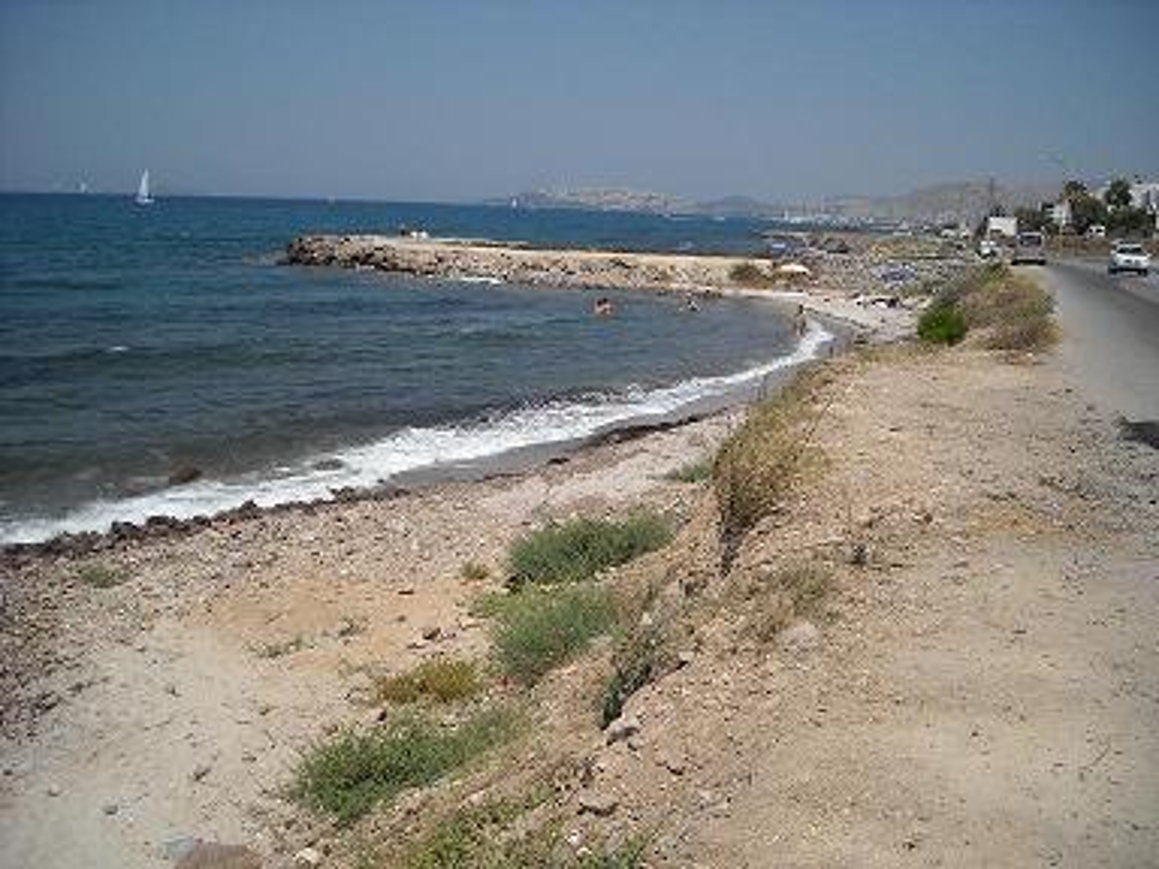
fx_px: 1172
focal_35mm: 35
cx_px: 580
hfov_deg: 52.6
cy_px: 434
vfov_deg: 40.7
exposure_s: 1/521
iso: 64
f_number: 5.6
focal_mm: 5.7
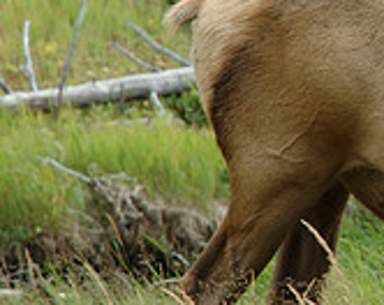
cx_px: 560
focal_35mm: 345
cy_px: 44
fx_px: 3912
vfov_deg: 4.5
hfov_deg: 5.6
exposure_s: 1/125
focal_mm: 70
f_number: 5.6
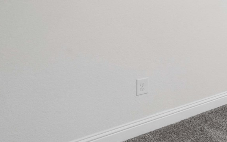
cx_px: 369
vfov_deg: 25.8
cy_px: -17
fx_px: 285
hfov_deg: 25.9
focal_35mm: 46
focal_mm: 12
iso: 100
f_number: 11
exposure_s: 1/4
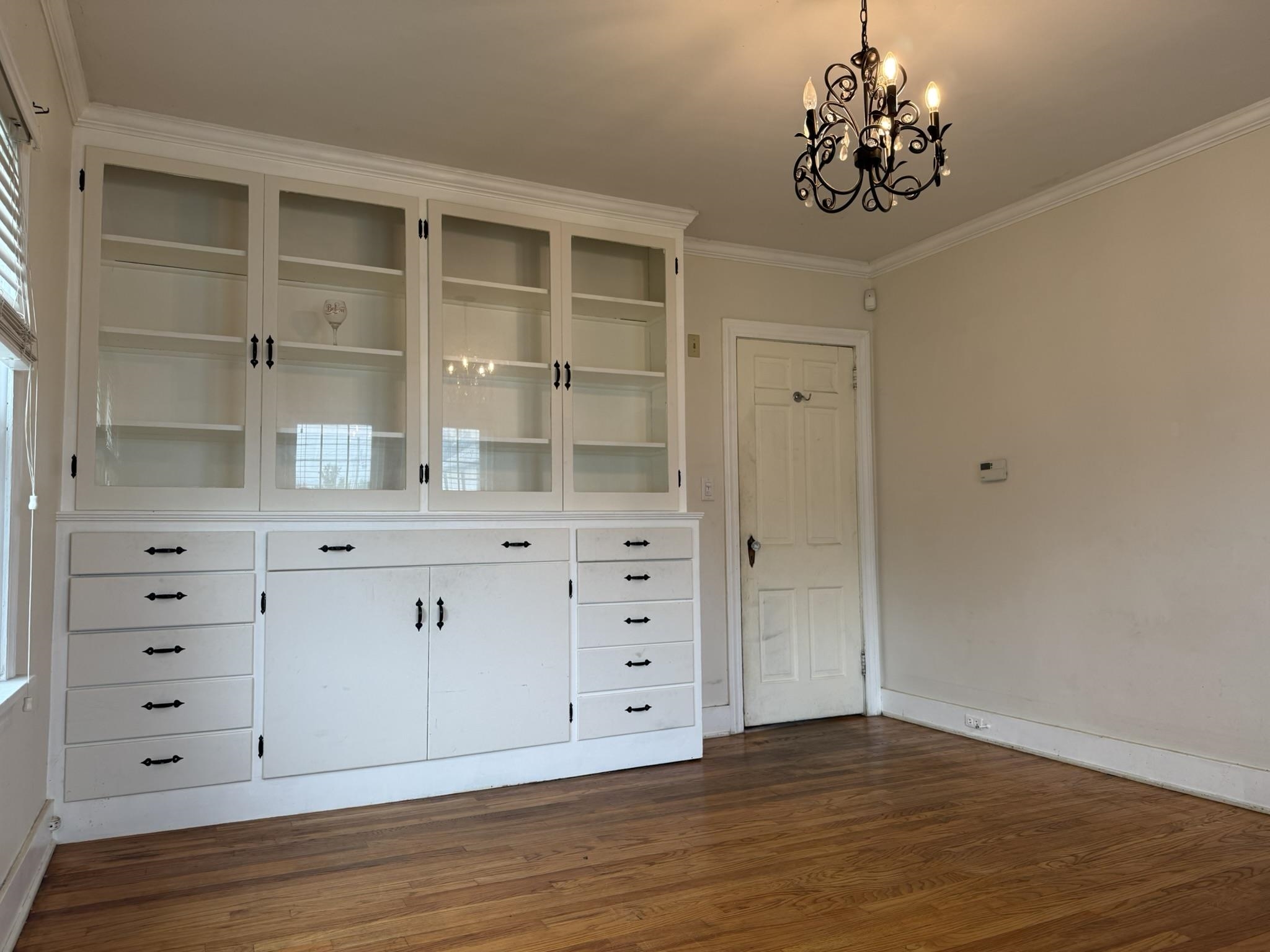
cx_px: 635
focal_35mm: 24
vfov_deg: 56.8
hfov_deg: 71.6
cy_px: 476
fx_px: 881
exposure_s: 1/120
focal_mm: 6.76
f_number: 1.78
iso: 125
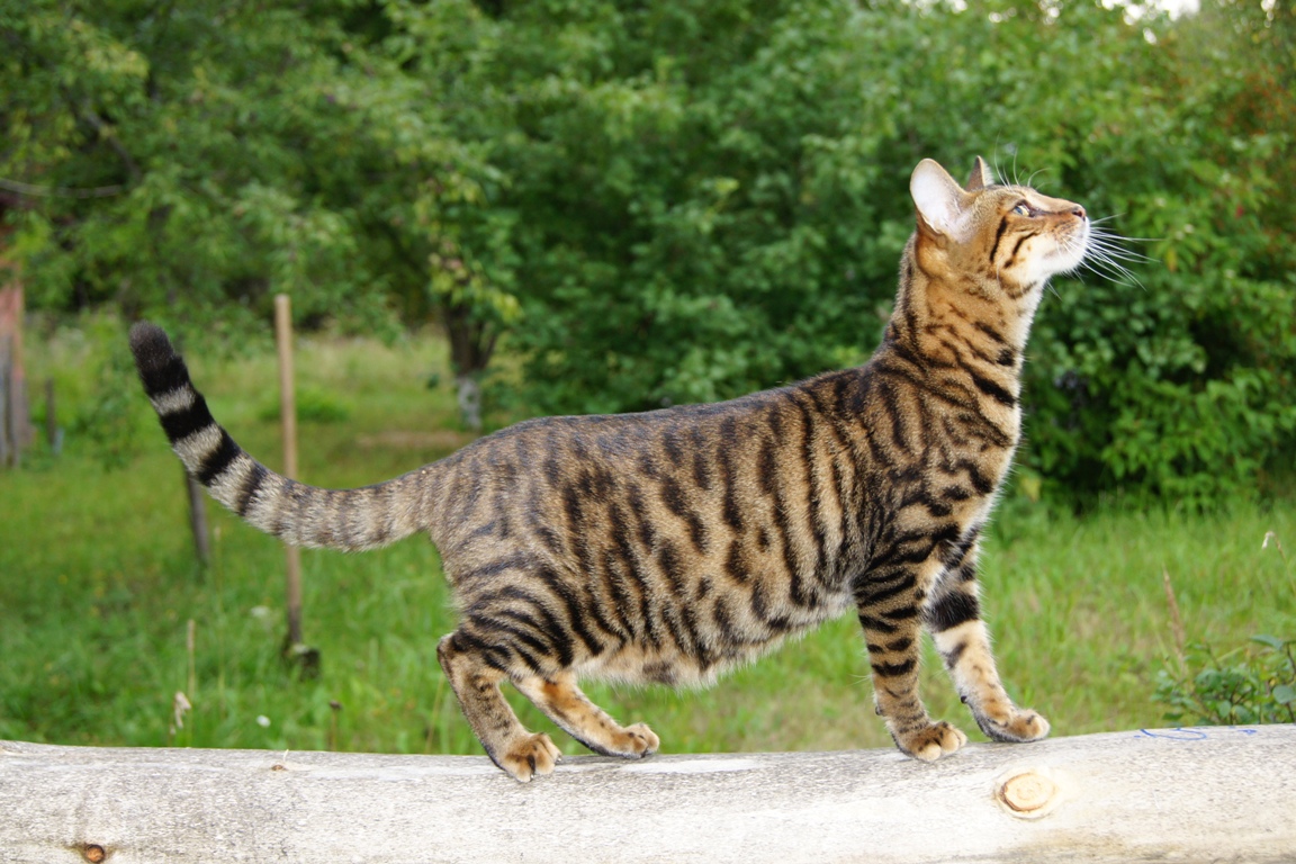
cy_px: 432
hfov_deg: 37.9
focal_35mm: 52
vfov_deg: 25.8
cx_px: 648
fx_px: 1890
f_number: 4.5
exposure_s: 1/100
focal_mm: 35
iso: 800
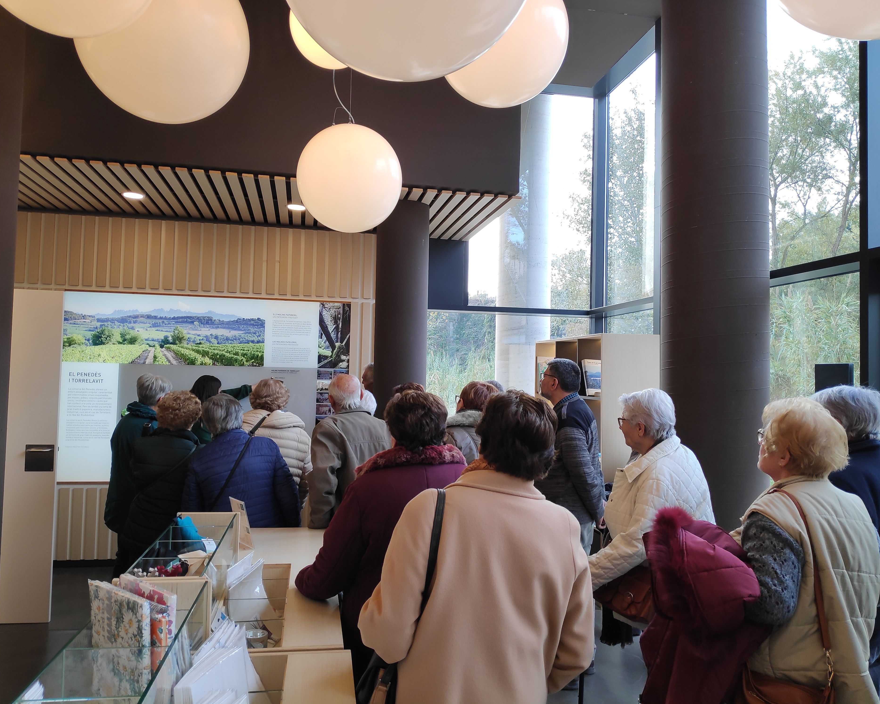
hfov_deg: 77.6
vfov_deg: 65.5
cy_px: 351
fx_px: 547
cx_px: 422
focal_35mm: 21
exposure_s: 1/100
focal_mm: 3.94
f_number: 1.9
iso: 101
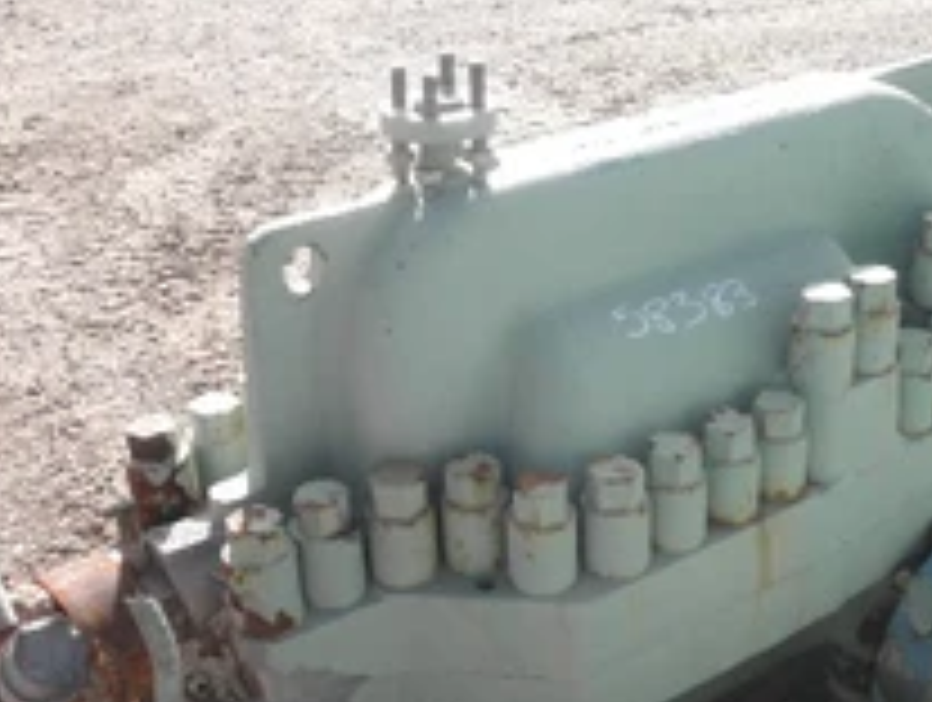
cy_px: 454
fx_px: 1456
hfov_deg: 35.3
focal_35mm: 54
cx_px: 572
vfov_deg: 27.0
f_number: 8.5
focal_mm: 5
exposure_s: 1/50
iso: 64
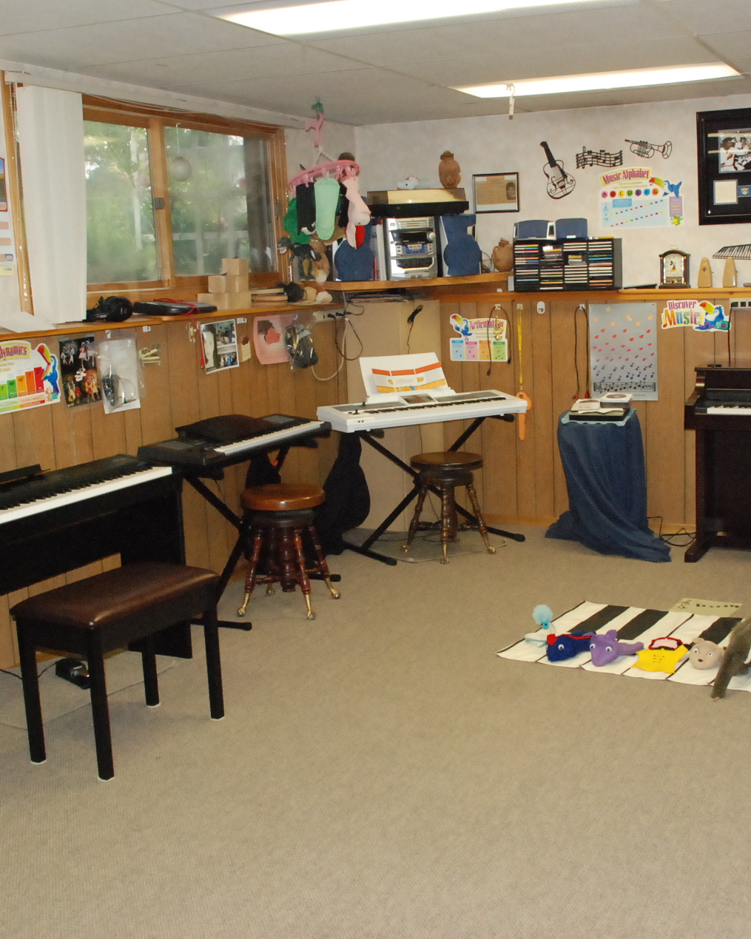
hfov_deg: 34.8
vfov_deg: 42.9
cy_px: 462
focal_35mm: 43
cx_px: 450
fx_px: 1195
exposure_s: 1/60
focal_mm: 20
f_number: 6.3
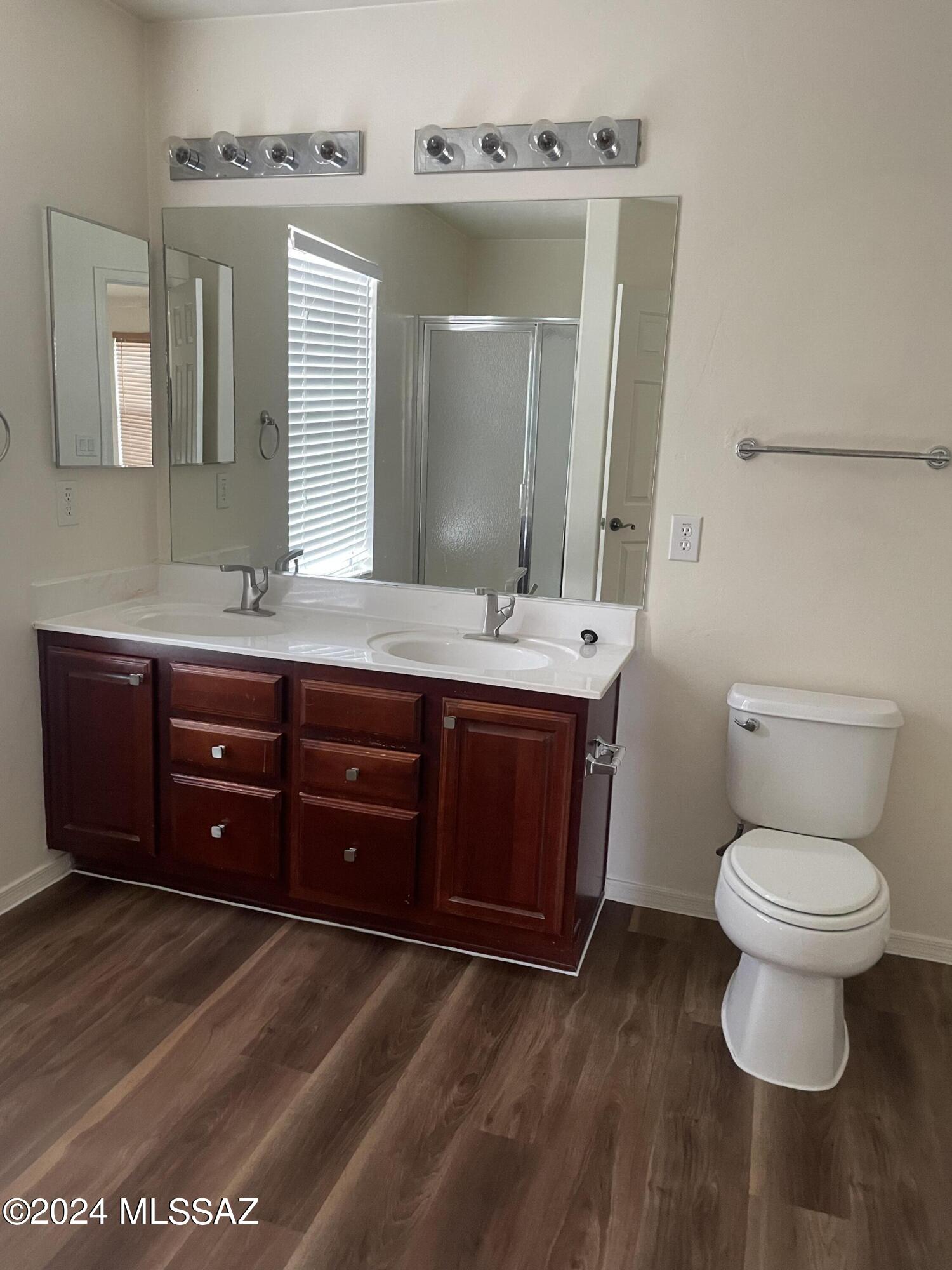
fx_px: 953
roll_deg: -2.2
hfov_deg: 53.1
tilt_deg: -8.7
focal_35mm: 26
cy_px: 635
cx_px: 476
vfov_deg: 67.3
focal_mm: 4.2
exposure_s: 1/60
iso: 320
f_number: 1.6
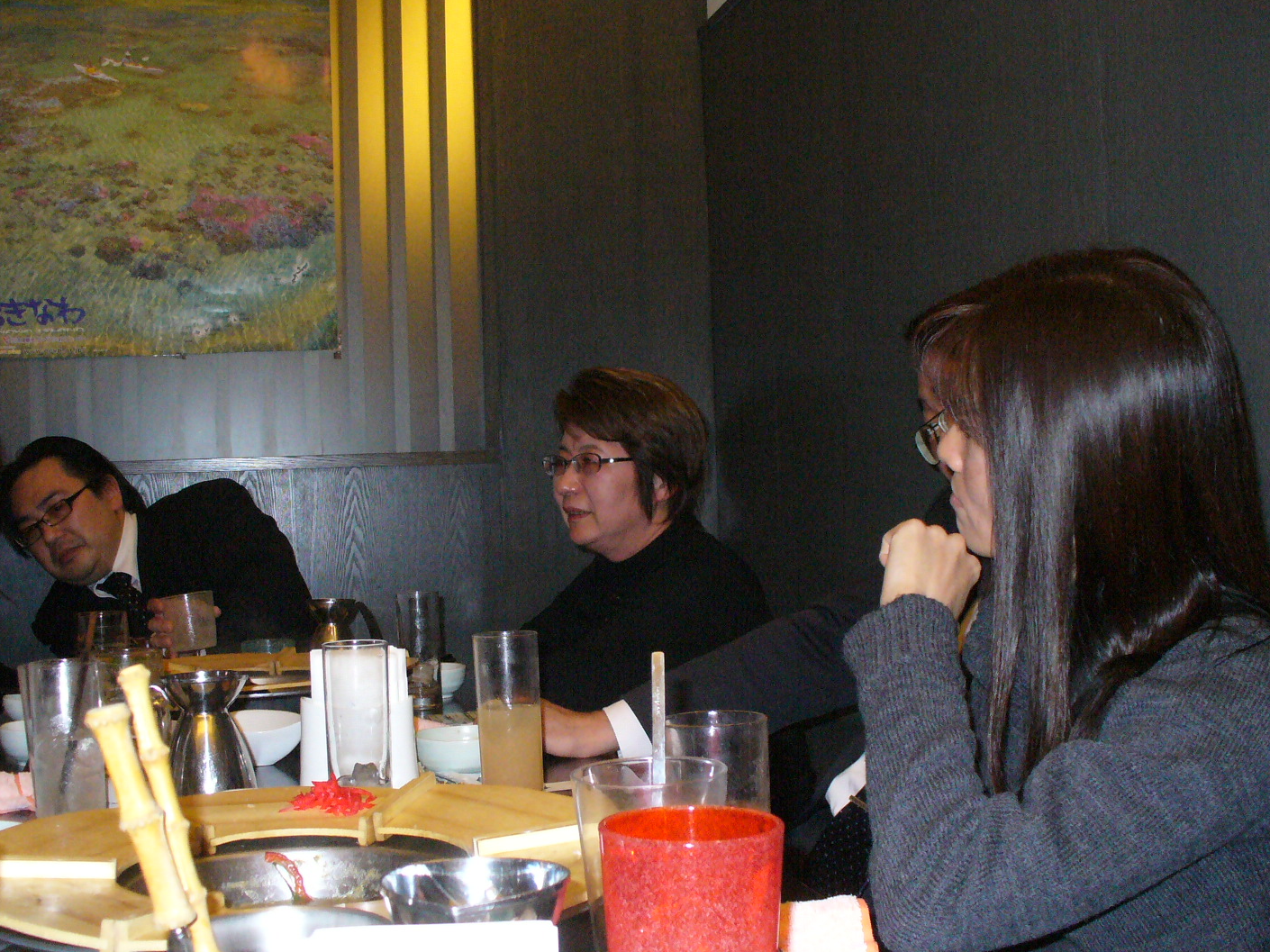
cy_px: 521
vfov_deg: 34.3
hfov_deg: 44.8
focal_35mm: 42
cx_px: 614
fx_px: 1541
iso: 400
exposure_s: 1/60
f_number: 2.8
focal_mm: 6.1
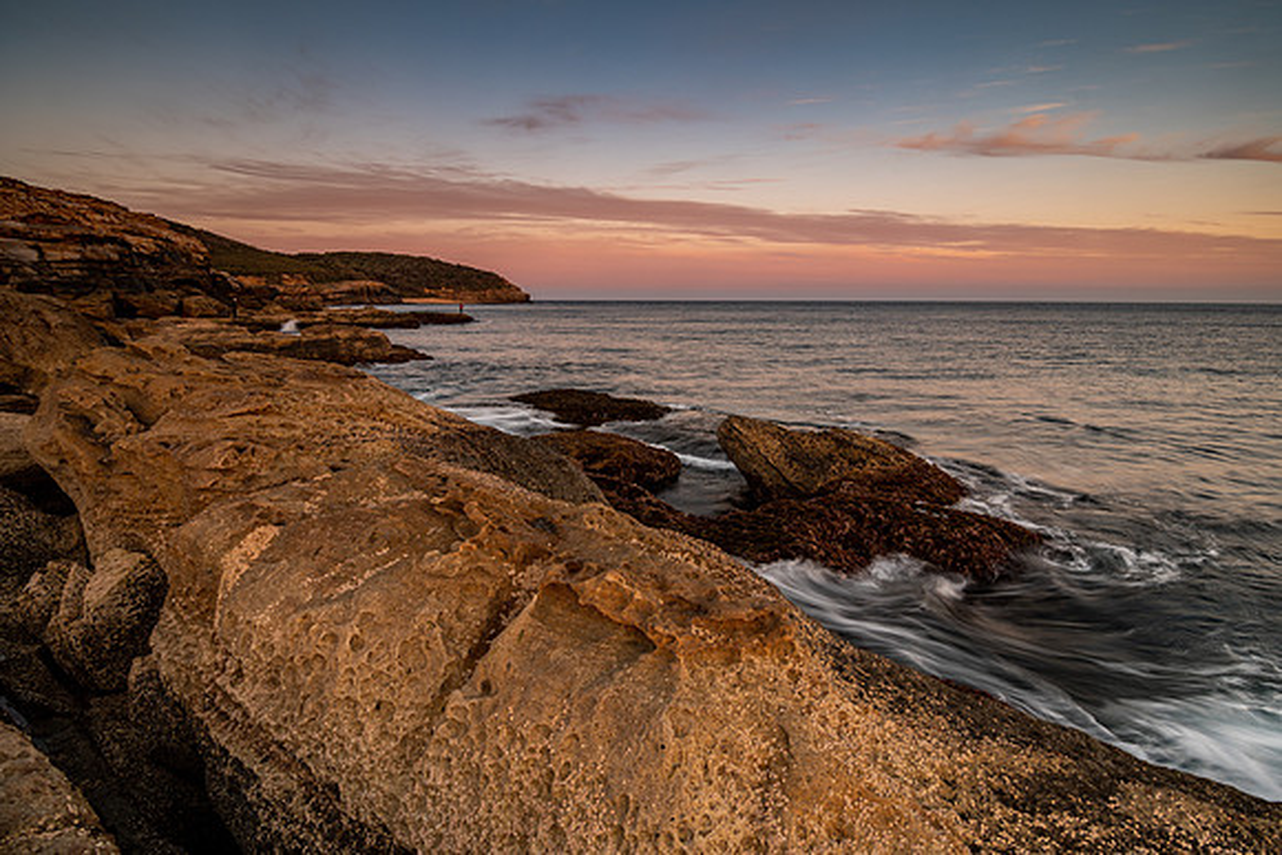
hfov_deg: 94.3
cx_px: 641
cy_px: 428
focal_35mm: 17
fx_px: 595
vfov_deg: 71.4
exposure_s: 1/2
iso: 50
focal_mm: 11
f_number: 9
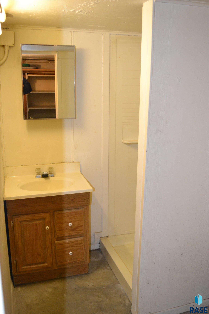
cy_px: 157
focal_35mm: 33
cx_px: 104
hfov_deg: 40.0
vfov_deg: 57.2
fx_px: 287
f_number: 4
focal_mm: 22
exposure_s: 1/60
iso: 2500
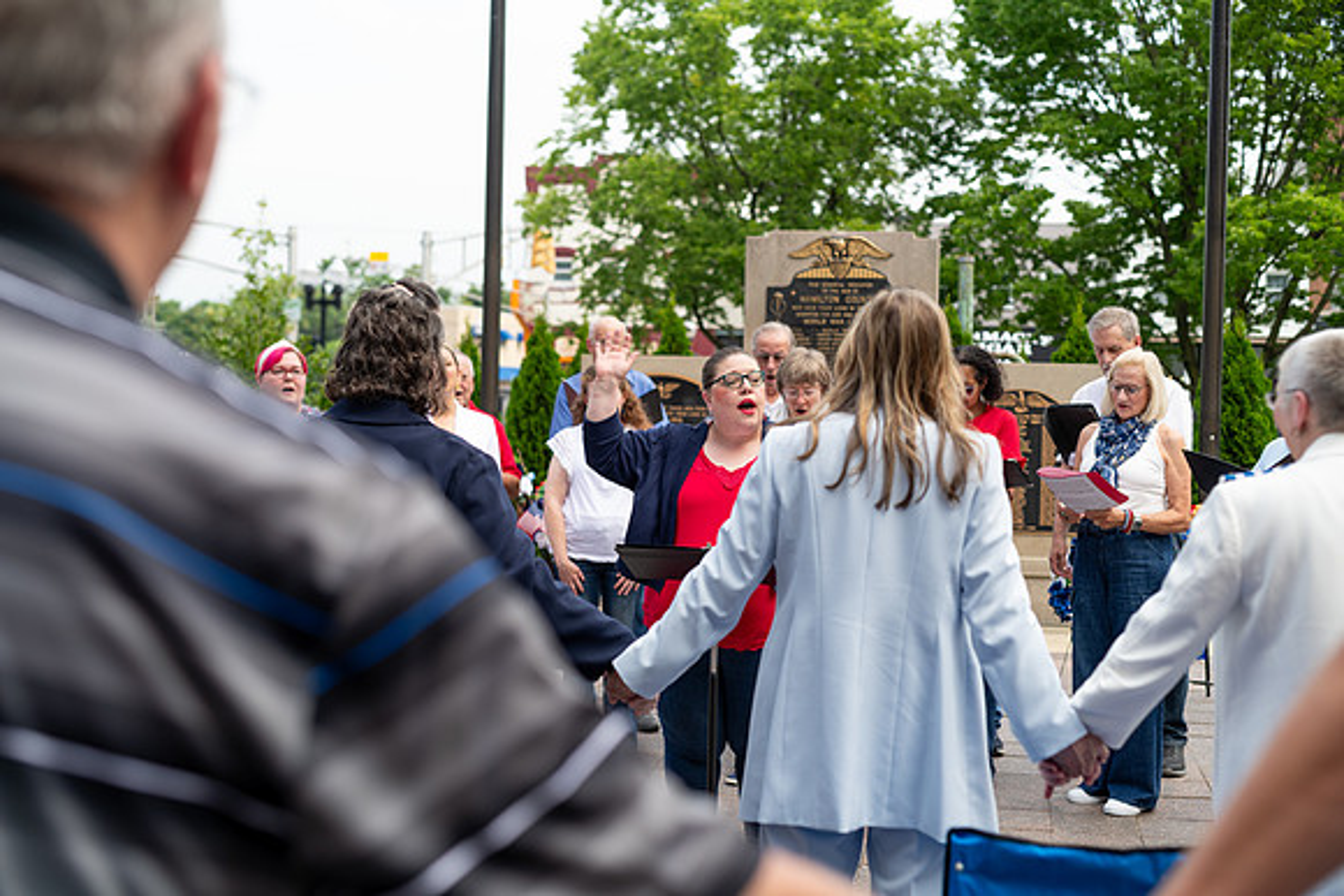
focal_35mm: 50
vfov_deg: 27.0
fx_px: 1867
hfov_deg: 39.6
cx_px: 672
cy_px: 448
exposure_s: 1/500
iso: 100
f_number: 3.5
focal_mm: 50
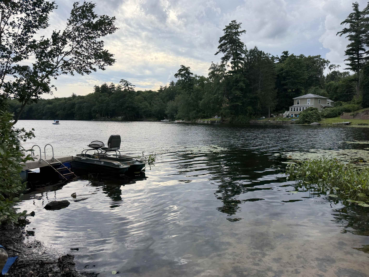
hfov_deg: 71.6
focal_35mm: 24
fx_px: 256
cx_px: 184
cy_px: 138
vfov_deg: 56.8
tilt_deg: -4.6
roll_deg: +0.6
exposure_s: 1/3584
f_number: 1.78
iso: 100
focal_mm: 6.76
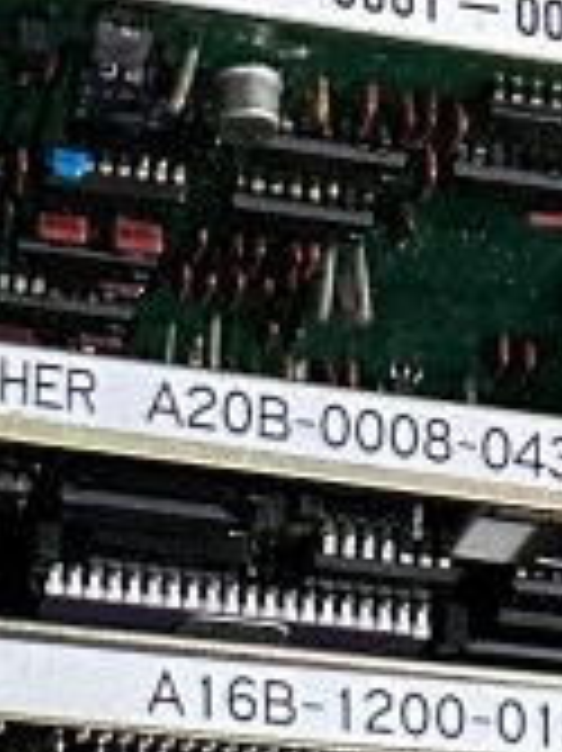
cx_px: 279
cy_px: 1761
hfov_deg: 10.1
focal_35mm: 147
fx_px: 3186
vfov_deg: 11.3
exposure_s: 1/60
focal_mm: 6.86
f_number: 1.78
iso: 800
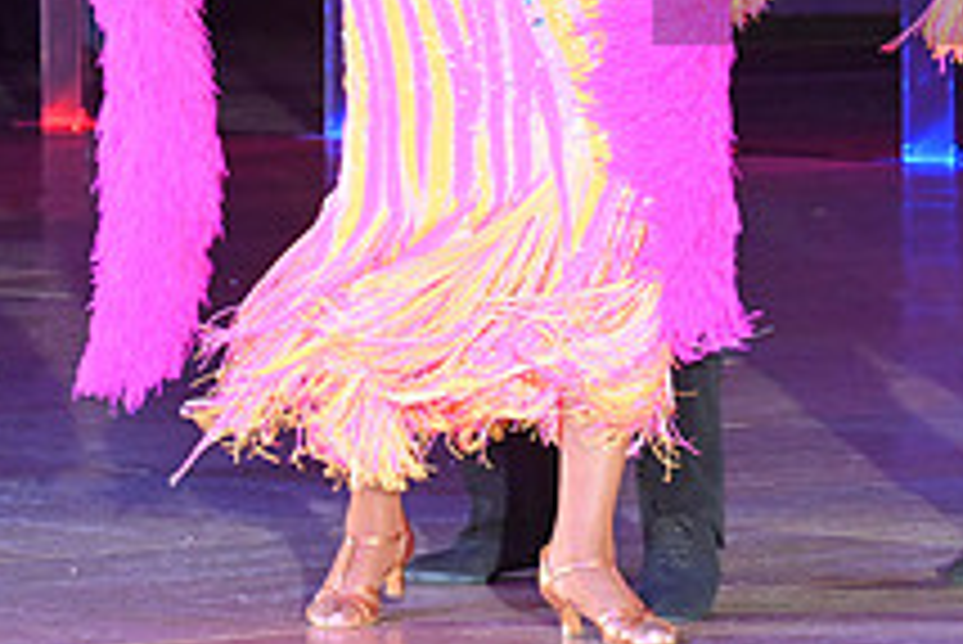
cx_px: 1143
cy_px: -74
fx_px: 8699
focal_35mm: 325
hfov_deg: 6.3
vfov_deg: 4.2
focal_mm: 120
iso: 6400
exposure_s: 1/400
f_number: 9
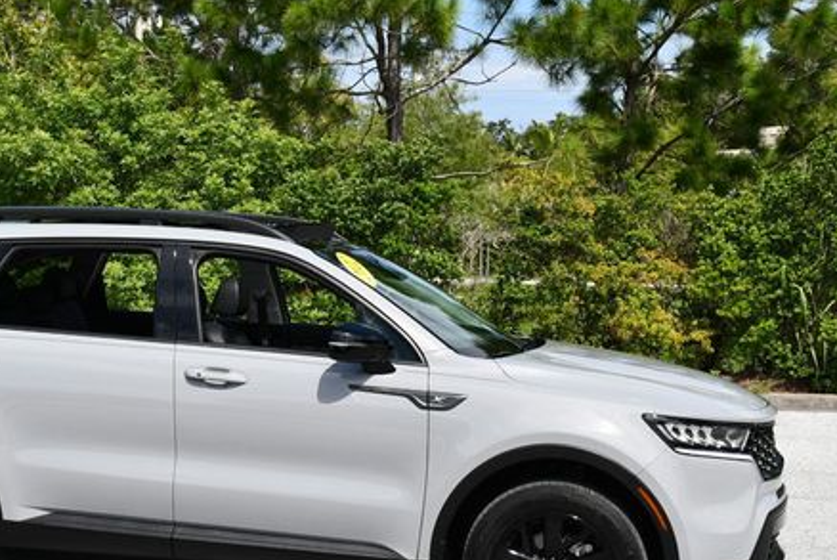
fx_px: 1769
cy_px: 313
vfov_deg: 18.0
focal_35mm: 76
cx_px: 260
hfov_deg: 26.4
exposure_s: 1/250
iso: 100
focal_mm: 26
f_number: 8
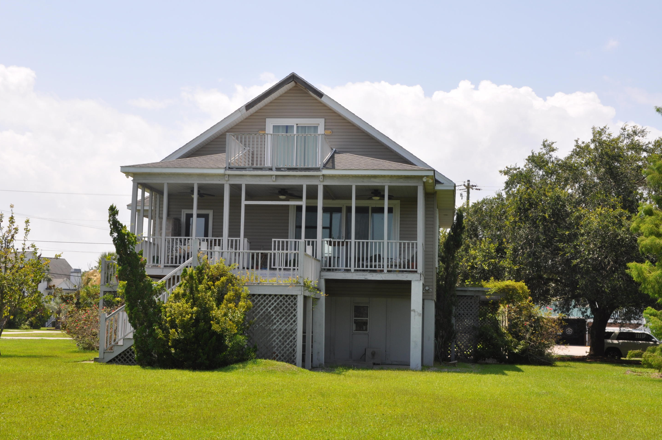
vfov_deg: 24.8
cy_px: 220
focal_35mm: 55
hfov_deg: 36.6
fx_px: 1001
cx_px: 323
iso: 200
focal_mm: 35
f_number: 13
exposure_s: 1/160
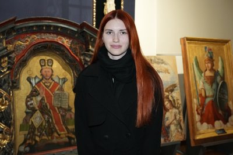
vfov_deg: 32.7
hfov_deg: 47.4
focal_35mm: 41
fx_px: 265
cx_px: 116
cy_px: 78
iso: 16000
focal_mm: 41
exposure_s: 1/200
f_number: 6.3
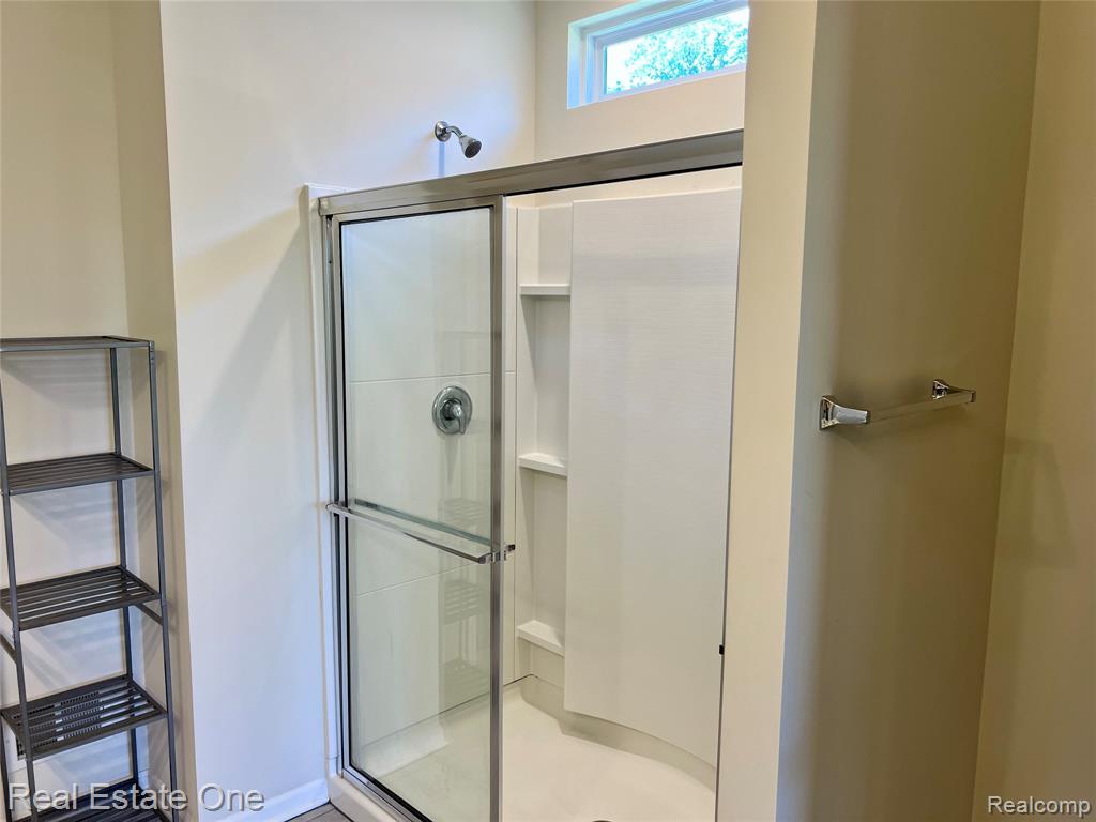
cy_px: 411
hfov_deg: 67.3
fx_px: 823
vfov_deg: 53.1
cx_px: 548
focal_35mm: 26
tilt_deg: -7.4
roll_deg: -1.1
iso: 64
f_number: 1.5
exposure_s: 1/120
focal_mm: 5.7
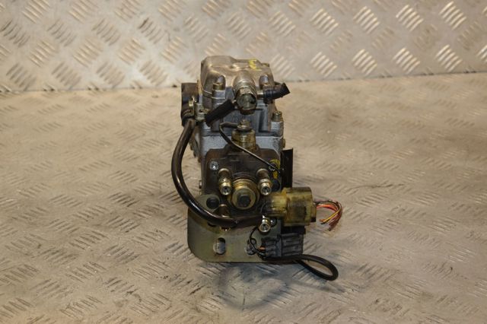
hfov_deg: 27.0
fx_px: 1014
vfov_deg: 18.2
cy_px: 162
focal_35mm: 75
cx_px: 244
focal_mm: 50
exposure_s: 1/200
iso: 800
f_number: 6.3
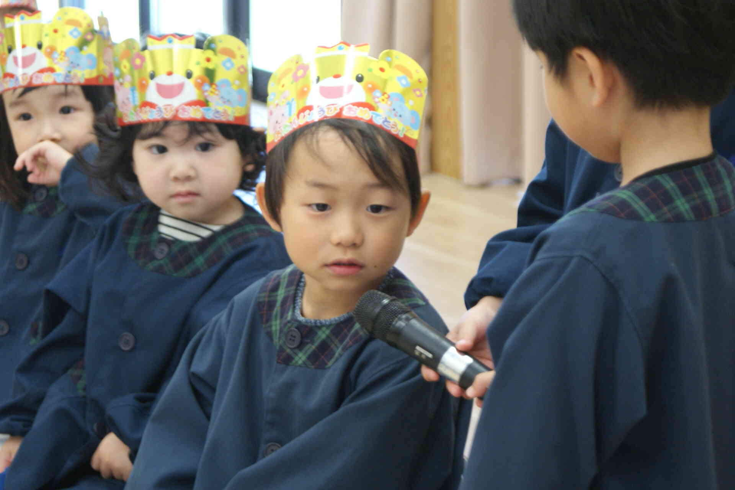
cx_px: 368
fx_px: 2450
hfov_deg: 17.1
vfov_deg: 11.4
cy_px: 245
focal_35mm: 120
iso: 800
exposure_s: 1/25
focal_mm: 80
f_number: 5.6
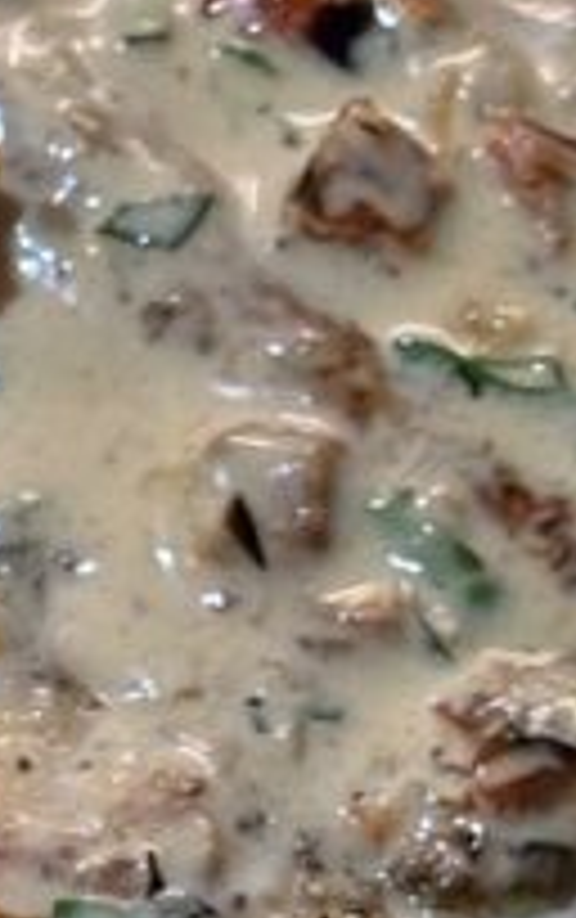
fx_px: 6387
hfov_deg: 5.0
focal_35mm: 255
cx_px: -716
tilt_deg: -62.9
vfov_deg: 8.2
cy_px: 1040
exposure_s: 1/60
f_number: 1.78
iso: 100
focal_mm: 6.86
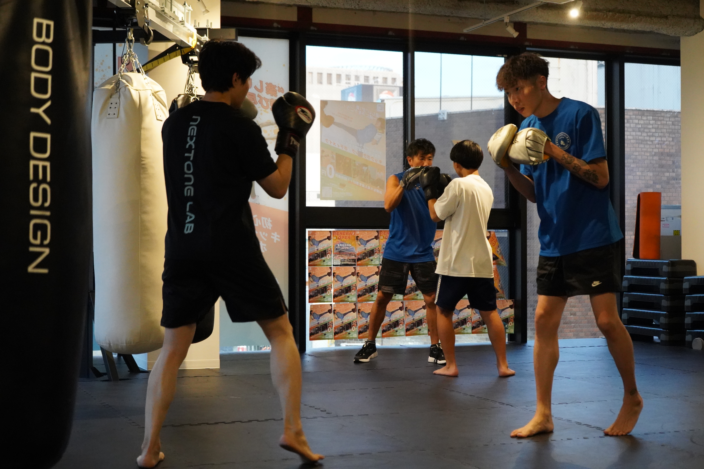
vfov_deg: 23.4
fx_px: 1134
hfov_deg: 34.5
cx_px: 352
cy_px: 234
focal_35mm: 58
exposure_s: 1/160
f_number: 5
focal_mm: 58
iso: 12800
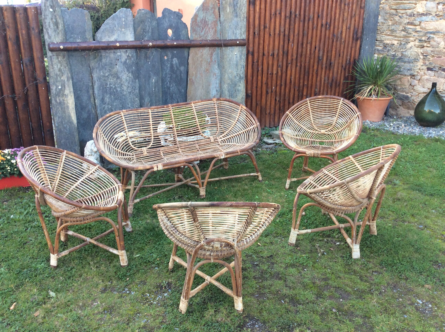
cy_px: 166
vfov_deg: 44.1
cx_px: 222
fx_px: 411
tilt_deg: -20.7
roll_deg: +0.3
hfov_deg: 56.9
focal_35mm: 32
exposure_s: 1/50
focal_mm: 3.3
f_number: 2.4
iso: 40
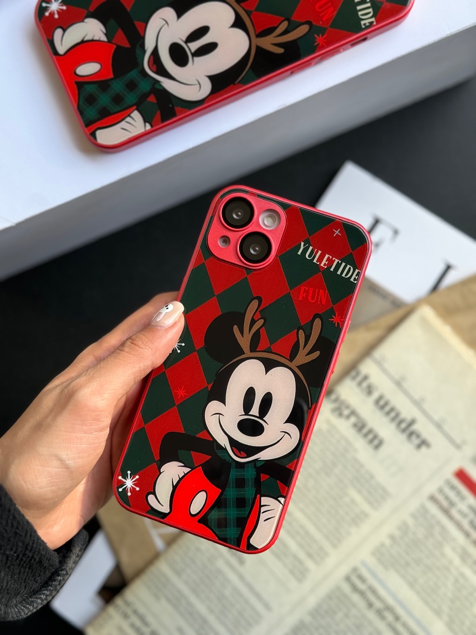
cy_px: 318
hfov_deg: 30.3
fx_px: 880
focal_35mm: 48
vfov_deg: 39.7
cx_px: 238
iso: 64
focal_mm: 6.86
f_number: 1.78
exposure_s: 1/409
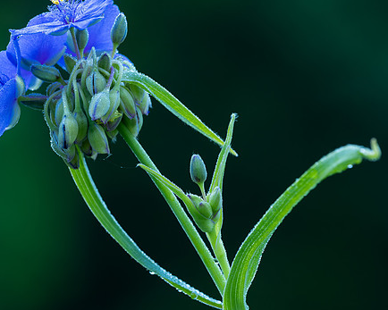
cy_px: 149
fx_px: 3352
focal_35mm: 292
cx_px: 172
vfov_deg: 5.3
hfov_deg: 6.6
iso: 100
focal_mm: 200
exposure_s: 1/8
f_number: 11
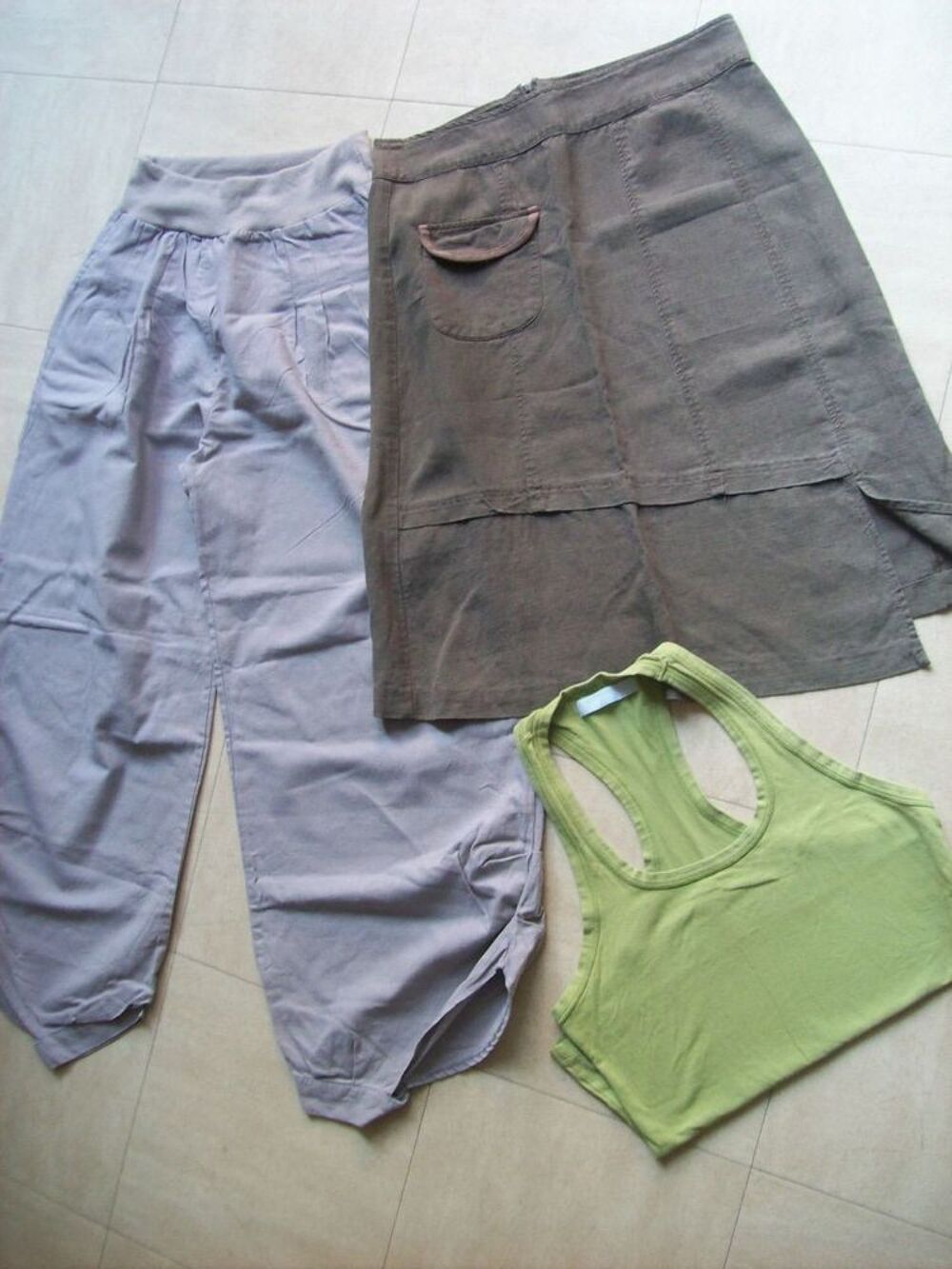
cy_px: 634
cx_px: 476
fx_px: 1320
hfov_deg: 39.7
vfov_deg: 51.4
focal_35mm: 36
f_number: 2.7
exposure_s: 1/23.6
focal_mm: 6
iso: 160
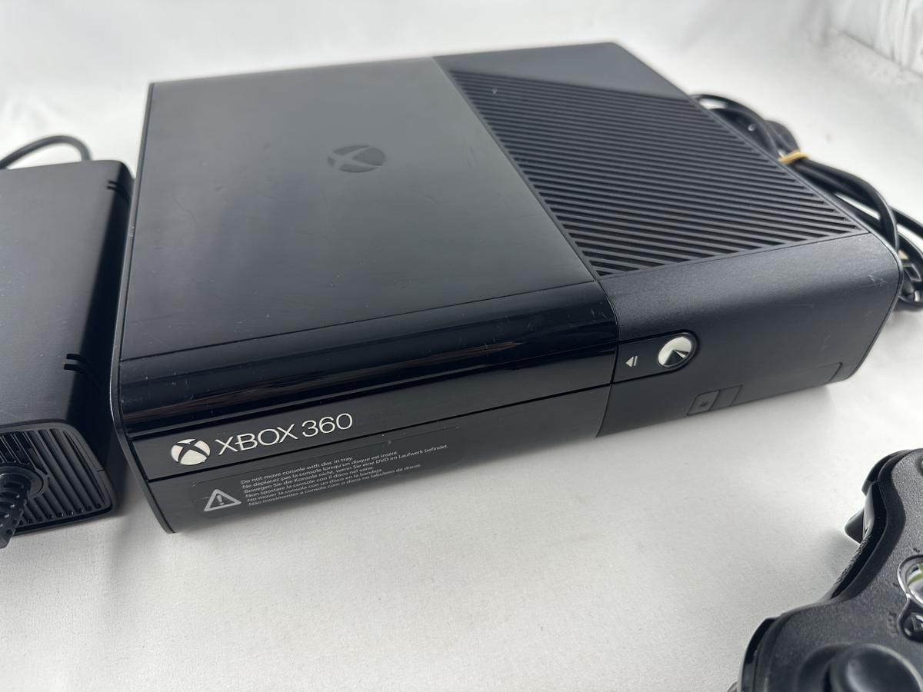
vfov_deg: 56.8
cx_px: 462
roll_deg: -1.3
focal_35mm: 24
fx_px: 640
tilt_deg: -41.4
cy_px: 346
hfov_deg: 71.6
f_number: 1.78
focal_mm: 6.86
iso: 80
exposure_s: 1/100
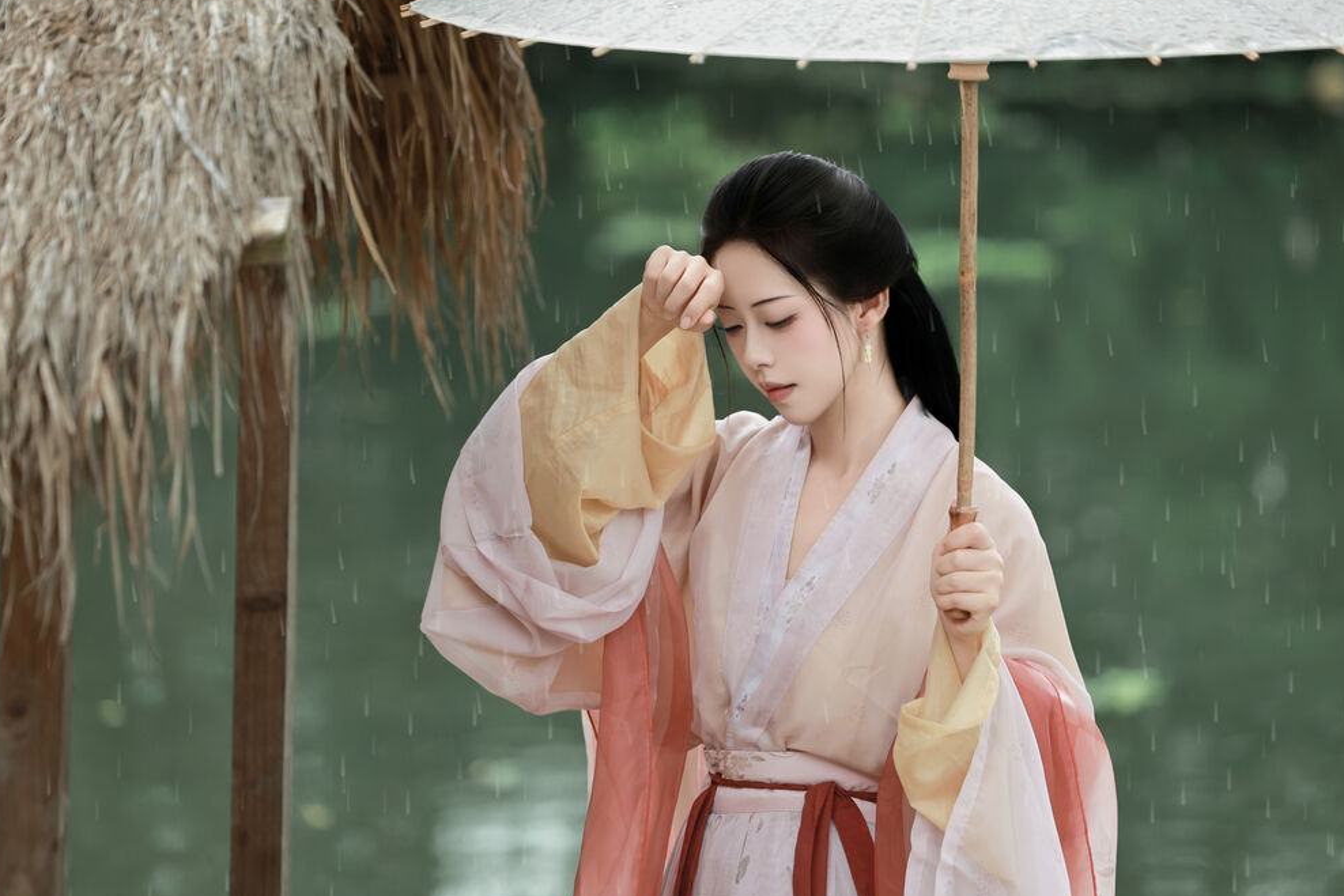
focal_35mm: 198
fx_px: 7393
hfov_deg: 10.4
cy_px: 436
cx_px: 716
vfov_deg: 6.9
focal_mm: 163
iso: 640
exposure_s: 1/320
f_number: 2.8
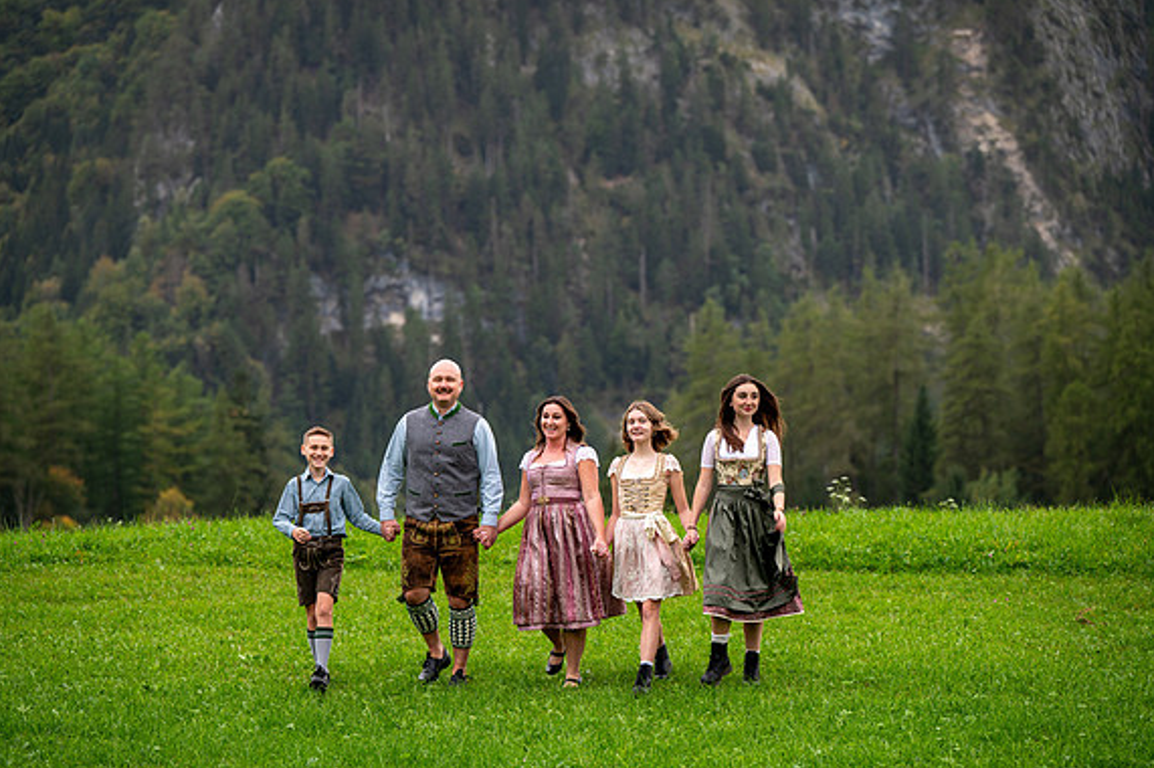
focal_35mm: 127
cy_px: 386
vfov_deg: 10.8
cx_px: 578
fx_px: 4069
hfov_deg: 16.1
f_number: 4
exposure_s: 1/100
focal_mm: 125
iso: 200
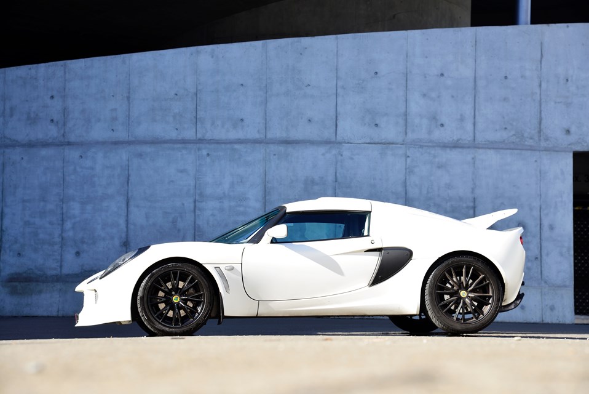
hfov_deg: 23.9
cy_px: 197
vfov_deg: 16.1
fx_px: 1391
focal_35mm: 85
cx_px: 294
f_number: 8
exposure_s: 1/80
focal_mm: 85
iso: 100
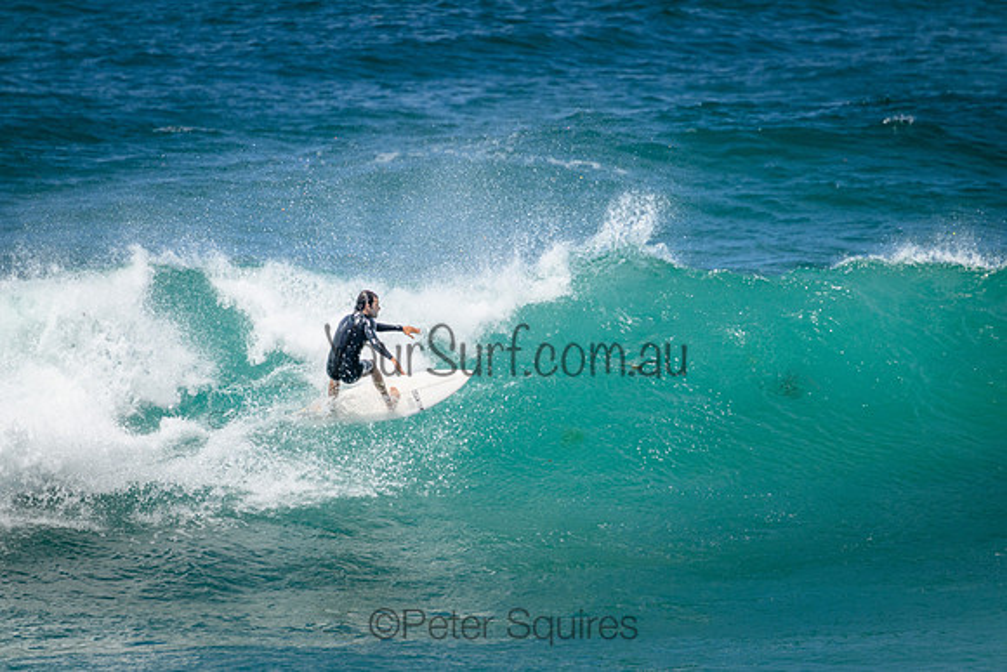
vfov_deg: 1.7
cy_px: 336
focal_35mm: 800
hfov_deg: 2.6
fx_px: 22382
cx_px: 504
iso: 800
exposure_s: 1/2000
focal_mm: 800
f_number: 11
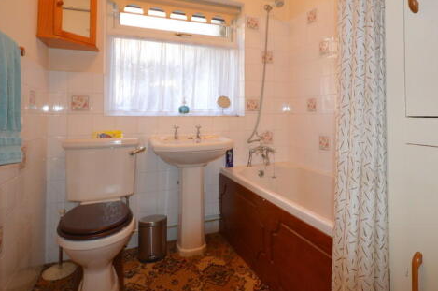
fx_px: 255
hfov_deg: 81.1
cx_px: 237
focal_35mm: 21
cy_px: 104
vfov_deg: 58.3
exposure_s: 1/60
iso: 800
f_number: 4
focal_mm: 10
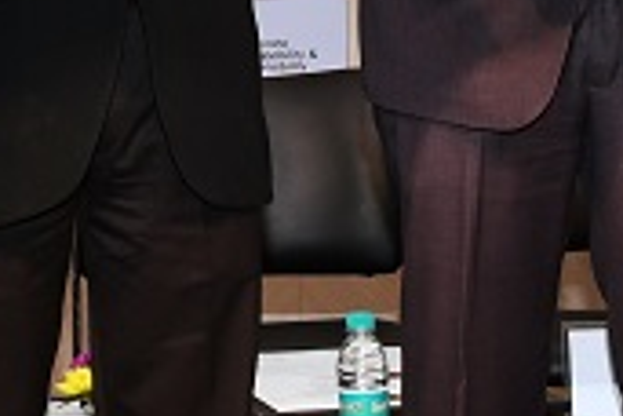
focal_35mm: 195
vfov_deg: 6.9
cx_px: 131
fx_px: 3374
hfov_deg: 10.5
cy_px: -356
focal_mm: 27
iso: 1250
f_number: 9
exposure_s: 1/125
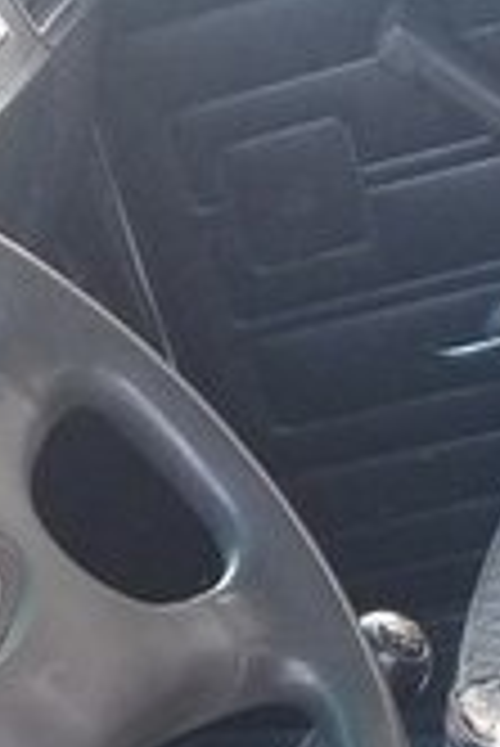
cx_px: 171
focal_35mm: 128
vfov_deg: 15.0
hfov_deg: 10.7
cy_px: 1087
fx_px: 2661
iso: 80
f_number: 2.2
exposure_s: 1/33
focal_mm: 3.3
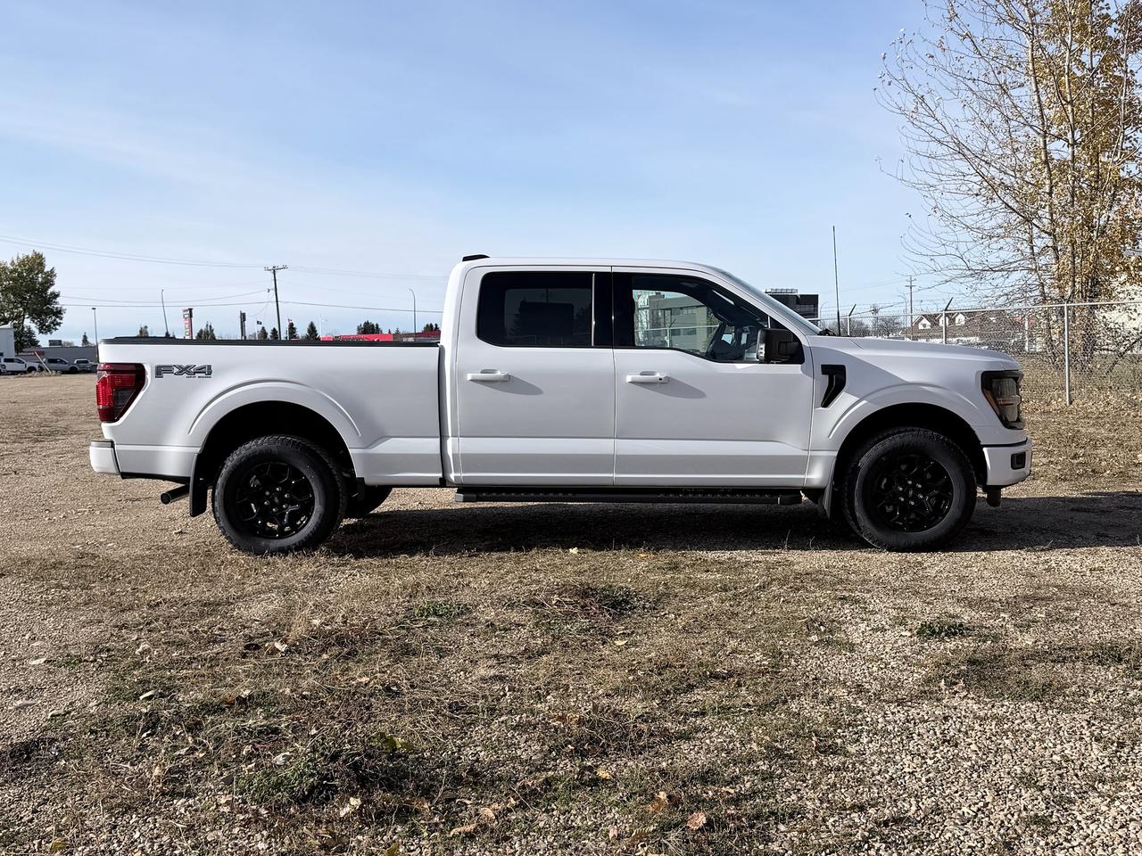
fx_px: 792
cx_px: 571
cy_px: 428
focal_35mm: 24
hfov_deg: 71.6
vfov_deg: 56.8
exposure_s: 1/4673
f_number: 1.78
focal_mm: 6.76
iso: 80
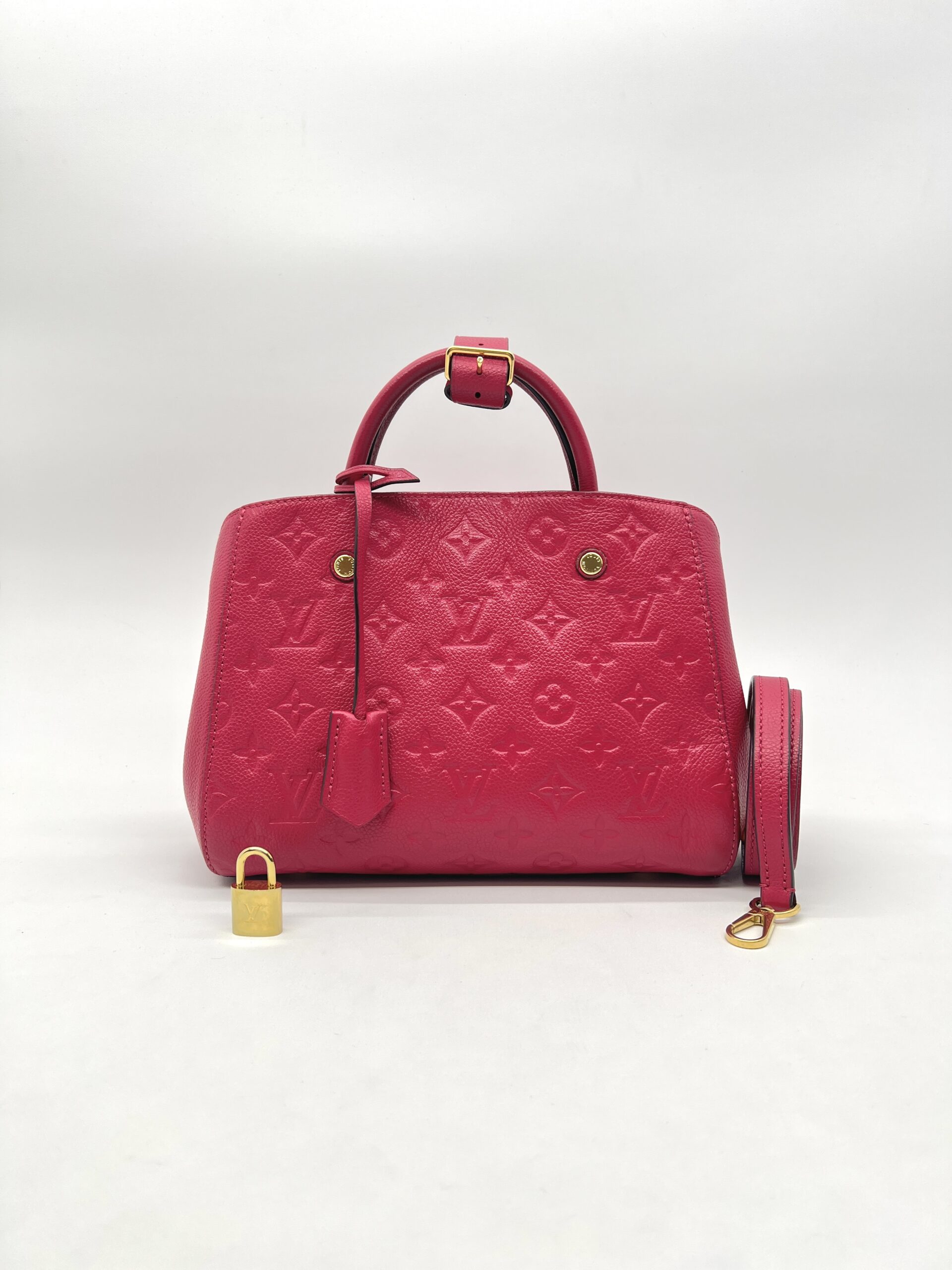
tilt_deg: -8.0
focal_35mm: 26
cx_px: 476
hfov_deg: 53.1
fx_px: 953
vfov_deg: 67.3
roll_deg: -0.7
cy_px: 635
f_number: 1.5
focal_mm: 5.7
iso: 32
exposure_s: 1/126
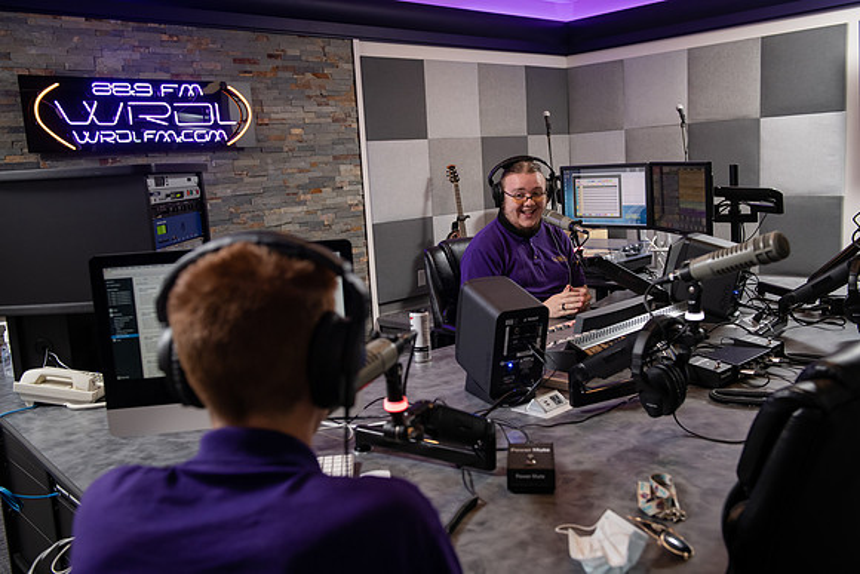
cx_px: 430
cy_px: 287
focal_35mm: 32
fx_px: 765
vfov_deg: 41.1
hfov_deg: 58.7
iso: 1000
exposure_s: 1/125
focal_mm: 32
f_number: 4
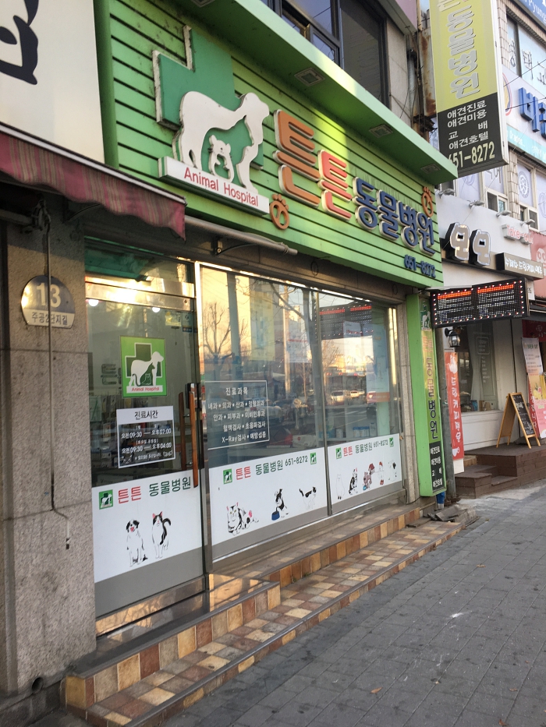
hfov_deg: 48.2
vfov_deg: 61.7
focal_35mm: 29
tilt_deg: +4.8
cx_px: 273
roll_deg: +0.8
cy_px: 364
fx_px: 610
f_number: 2.2
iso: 32
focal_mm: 4.15
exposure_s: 1/120
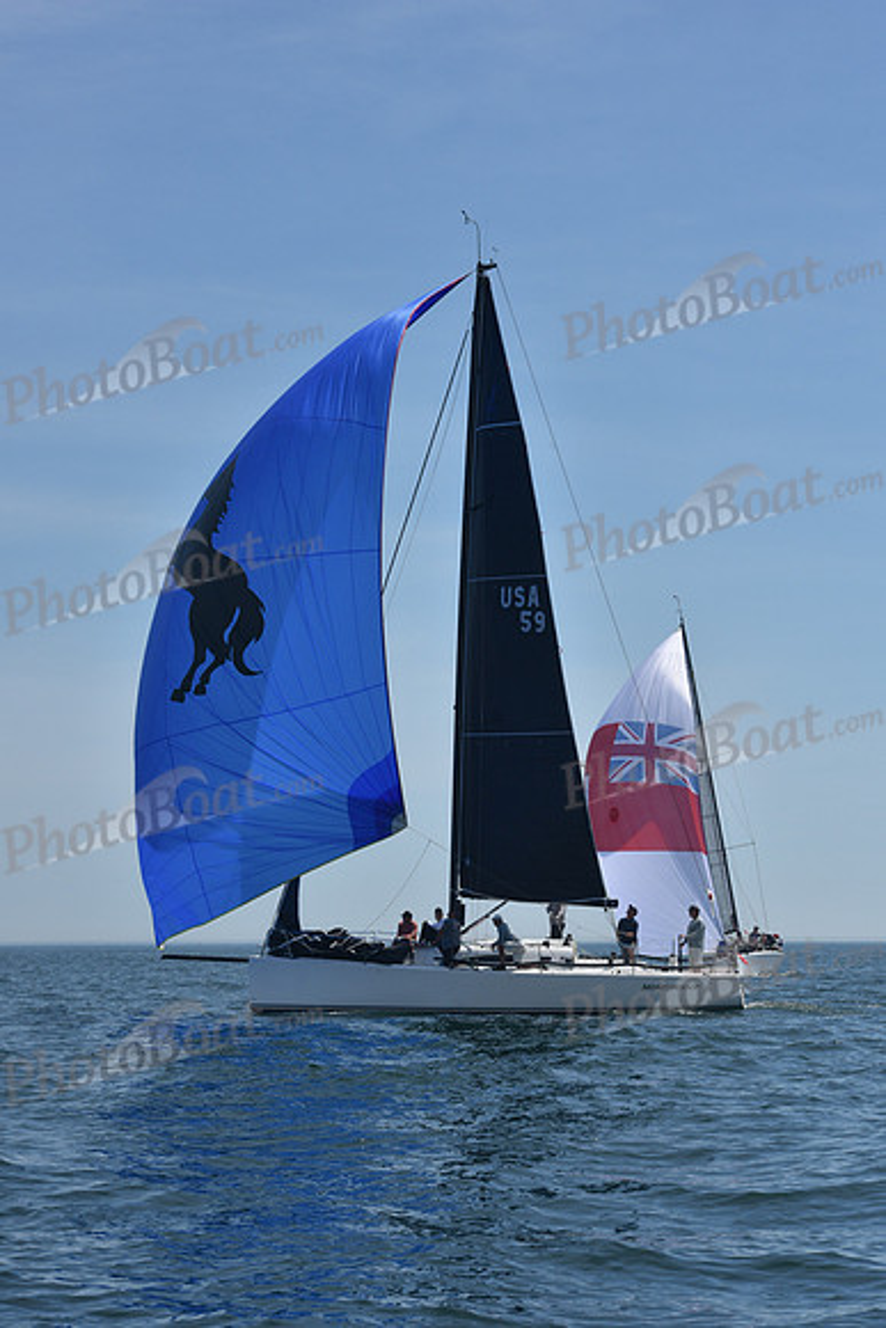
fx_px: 3394
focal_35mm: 92
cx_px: 443
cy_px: 664
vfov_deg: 22.1
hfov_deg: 14.9
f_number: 13
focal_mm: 92
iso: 320
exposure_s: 1/800
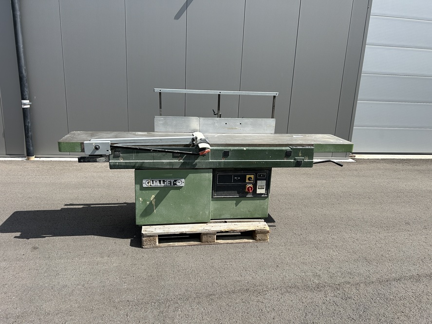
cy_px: 162
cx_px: 216
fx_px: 324
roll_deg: -2.1
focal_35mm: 26
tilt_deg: -14.4
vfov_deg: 53.1
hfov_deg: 67.3
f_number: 1.5
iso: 50
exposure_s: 1/3356
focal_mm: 5.7
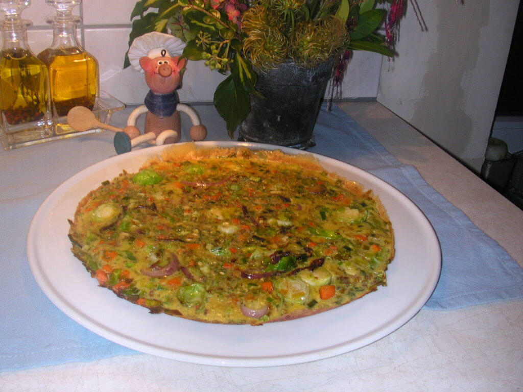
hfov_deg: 50.1
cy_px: 196
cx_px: 262
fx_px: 559
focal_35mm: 37
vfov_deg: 38.7
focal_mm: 5.6
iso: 100
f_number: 4.5
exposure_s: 1/30
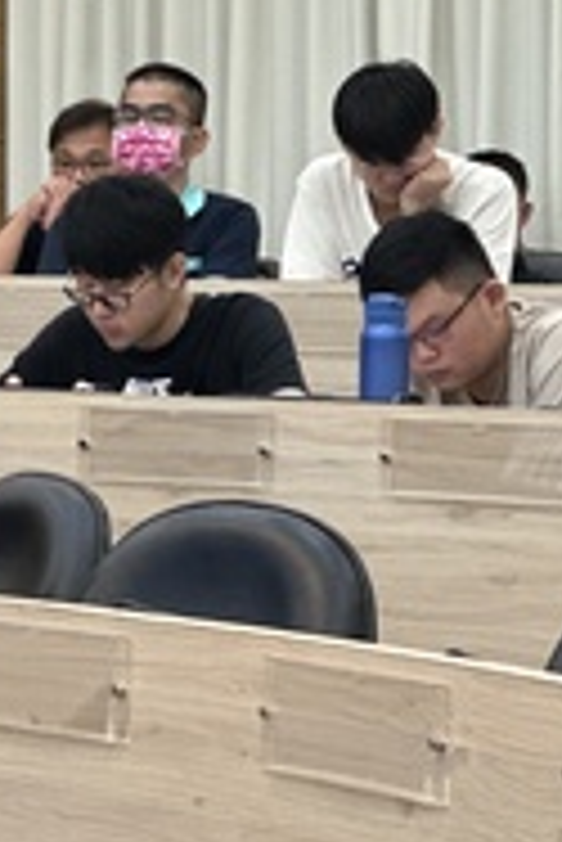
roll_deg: -0.8
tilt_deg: -0.3
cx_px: -310
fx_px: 5002
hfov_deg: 6.3
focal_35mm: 214
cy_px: 353
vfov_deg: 9.6
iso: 250
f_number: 2.8
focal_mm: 9
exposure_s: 1/40
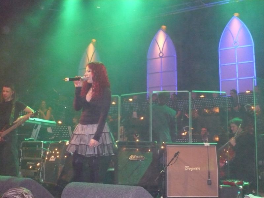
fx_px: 328
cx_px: 132
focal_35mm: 43
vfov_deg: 33.6
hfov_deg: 43.9
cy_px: 99
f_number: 3.4
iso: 640
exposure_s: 1/30
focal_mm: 7
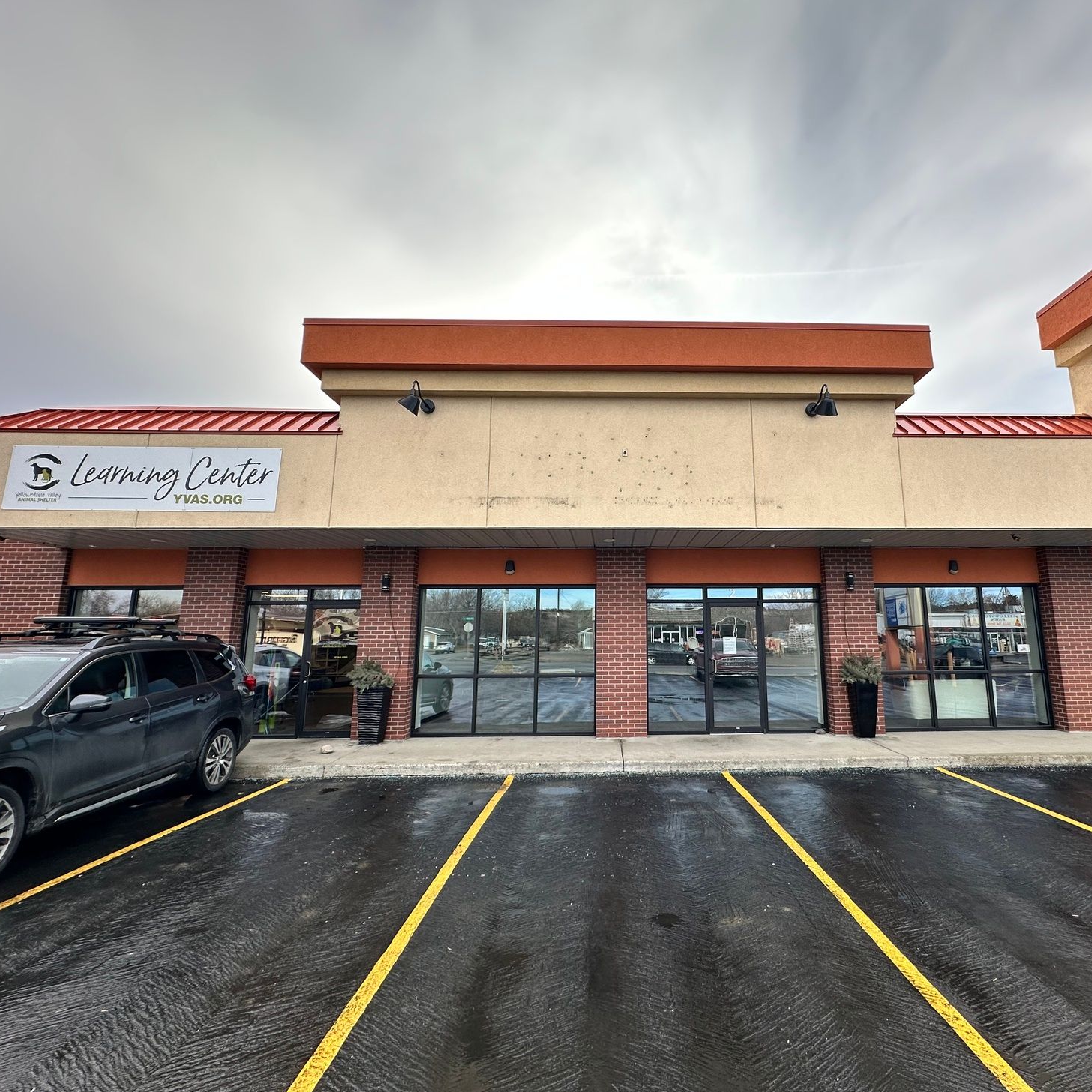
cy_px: 538
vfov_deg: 84.0
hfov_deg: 83.3
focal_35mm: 17
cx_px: 635
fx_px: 607
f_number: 2.2
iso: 40
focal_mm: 2.22
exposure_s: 1/515
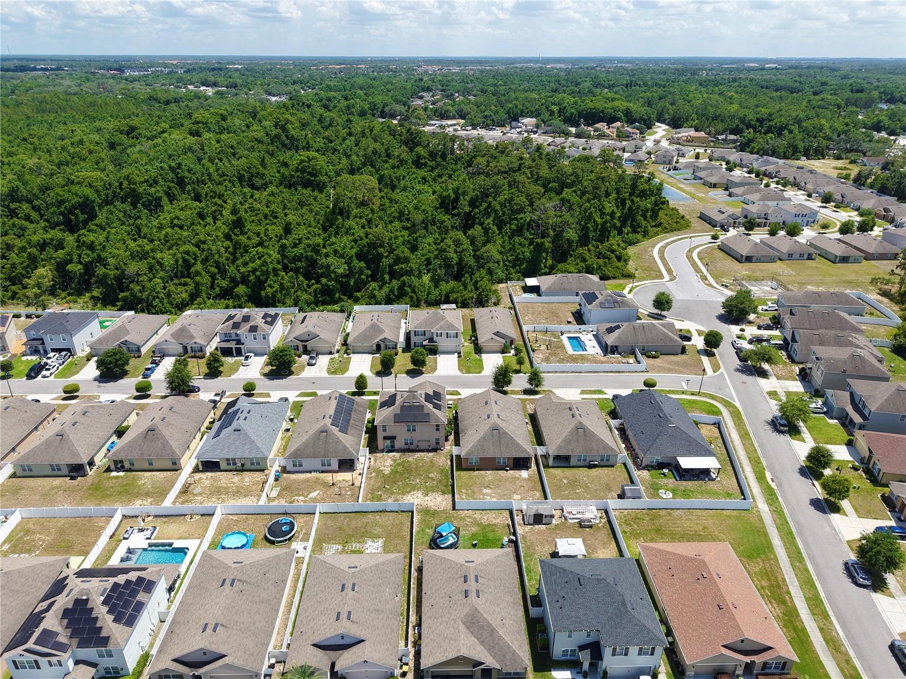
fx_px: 628
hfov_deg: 71.6
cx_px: 453
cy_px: 340
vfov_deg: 56.8
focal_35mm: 24
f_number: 1.8
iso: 160
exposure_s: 1/3200
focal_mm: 8.67
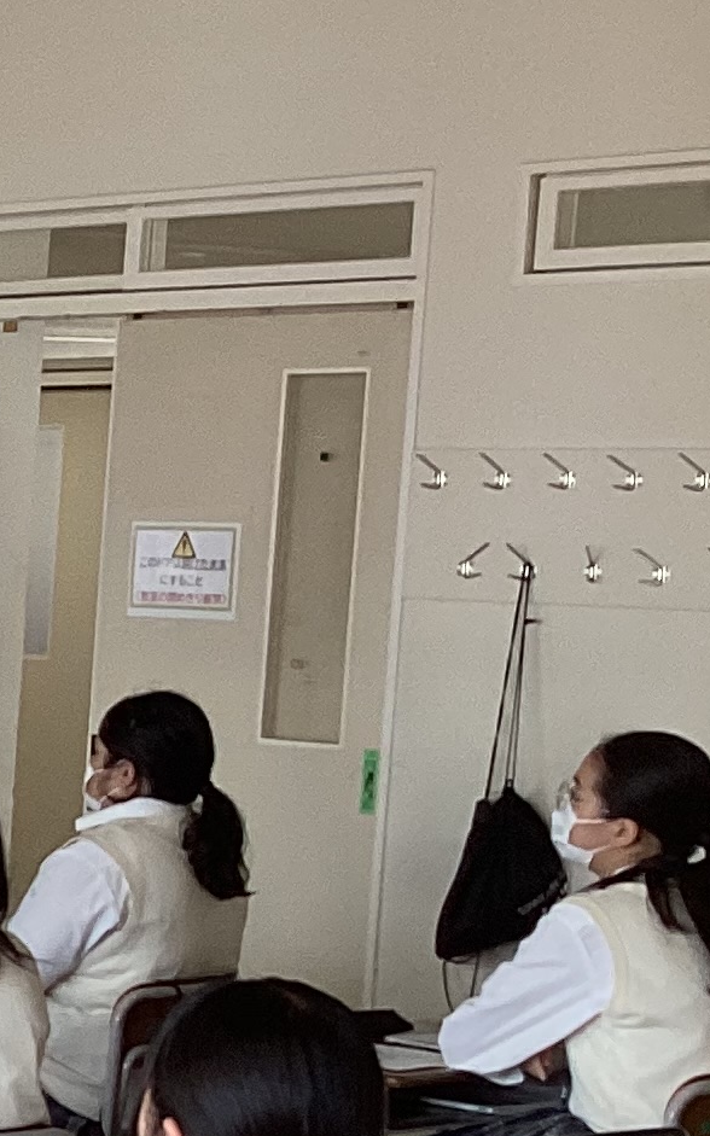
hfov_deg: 9.7
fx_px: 3530
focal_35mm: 114
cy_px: 950
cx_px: -1187
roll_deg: -1.4
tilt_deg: -8.3
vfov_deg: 18.1
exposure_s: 1/60
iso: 64
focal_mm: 3.3
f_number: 2.4
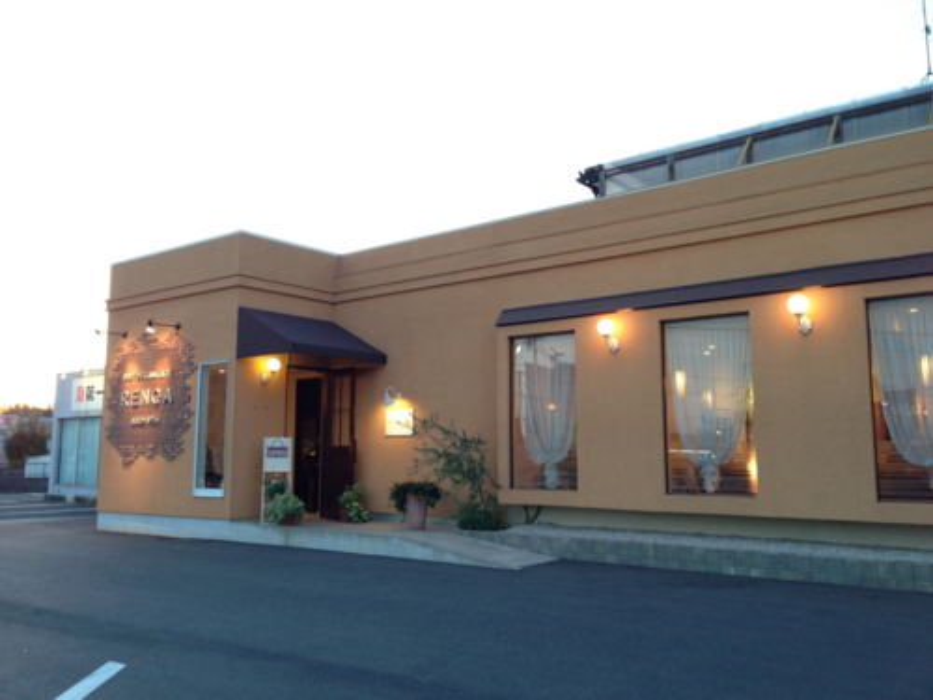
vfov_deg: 42.9
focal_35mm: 33
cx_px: 466
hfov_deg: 55.4
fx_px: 889
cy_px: 350
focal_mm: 4.13
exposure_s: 1/20
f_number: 2.4
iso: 80
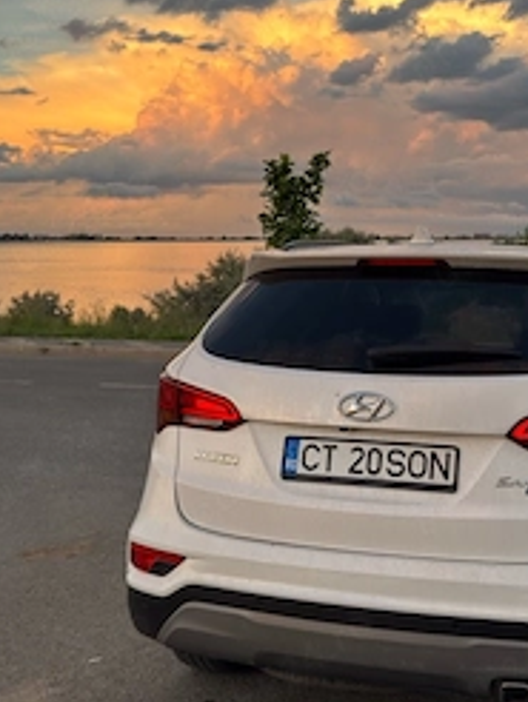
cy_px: 271
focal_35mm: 52
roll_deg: -0.3
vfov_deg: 36.6
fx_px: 1056
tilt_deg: -1.7
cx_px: 337
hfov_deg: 28.0
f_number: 1.78
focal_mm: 6.76
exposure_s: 1/373
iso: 100
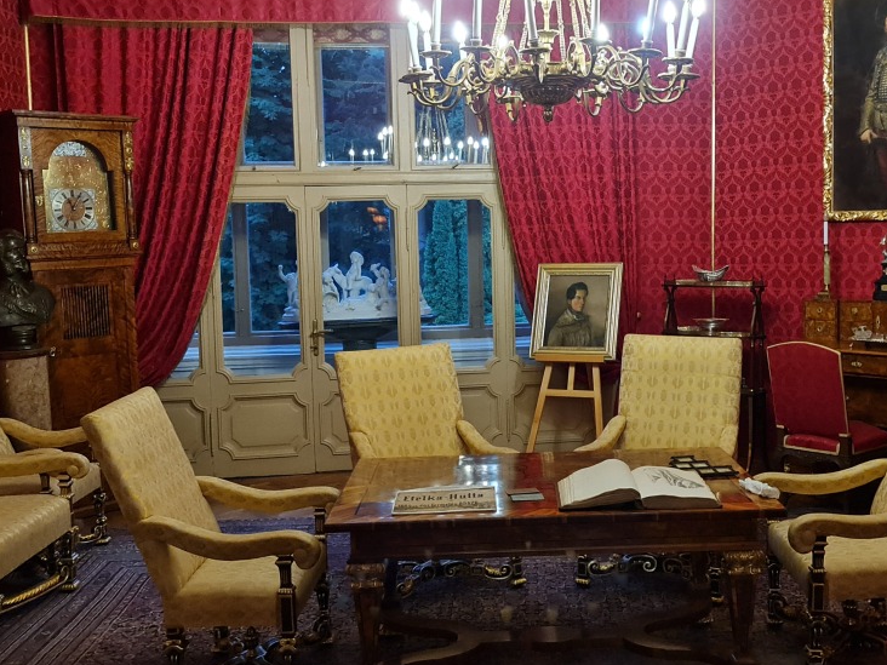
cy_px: 275
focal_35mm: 41
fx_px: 1051
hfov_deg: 45.6
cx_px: 526
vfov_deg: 35.0
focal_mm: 7
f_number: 1.8
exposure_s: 1/50
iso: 500
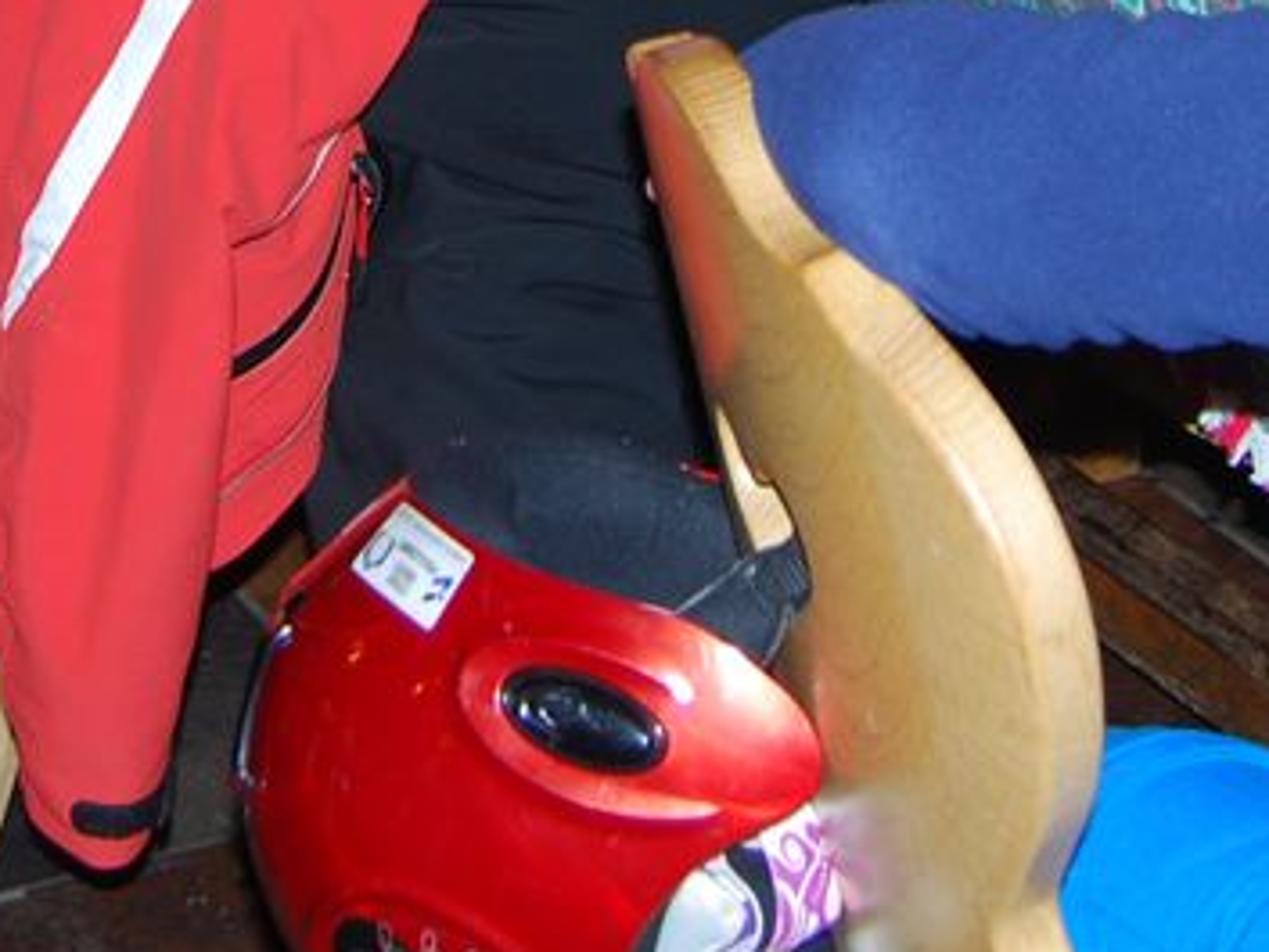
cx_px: 302
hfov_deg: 15.0
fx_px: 4804
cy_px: -792
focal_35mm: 131
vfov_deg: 10.6
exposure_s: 1/60
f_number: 3.8
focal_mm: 20
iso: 200
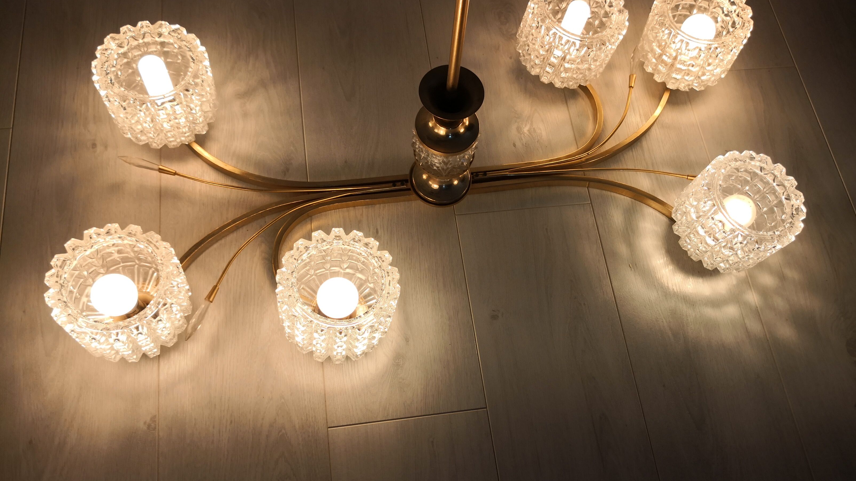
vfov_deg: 38.9
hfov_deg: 64.3
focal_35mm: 30
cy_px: 270
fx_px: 681
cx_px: 436
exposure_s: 1/167
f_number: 1.6
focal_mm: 3.95
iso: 50
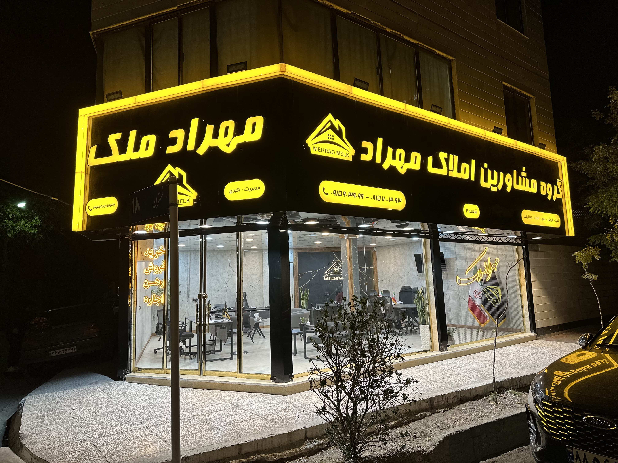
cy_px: 232
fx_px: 428
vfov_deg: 56.8
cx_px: 309
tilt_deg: +7.1
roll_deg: +1.4
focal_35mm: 24
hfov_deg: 71.6
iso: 100
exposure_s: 1/100
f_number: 1.78
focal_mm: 6.86
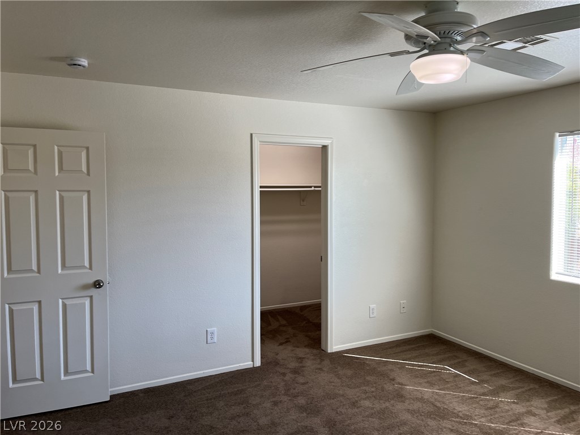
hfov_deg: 67.3
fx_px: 436
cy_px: 218
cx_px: 290
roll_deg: +0.1
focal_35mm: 26
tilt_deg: -3.2
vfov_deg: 53.1
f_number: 1.6
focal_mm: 5.1
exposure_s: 1/141
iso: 64
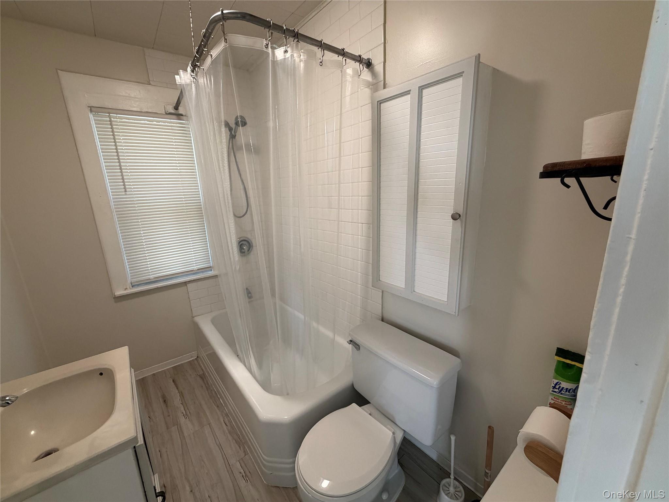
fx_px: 271
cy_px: 251
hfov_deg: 102.1
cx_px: 334
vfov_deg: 85.7
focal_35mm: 14
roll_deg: +2.3
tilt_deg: -13.6
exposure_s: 1/120
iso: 250
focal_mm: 2.22
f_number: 2.2
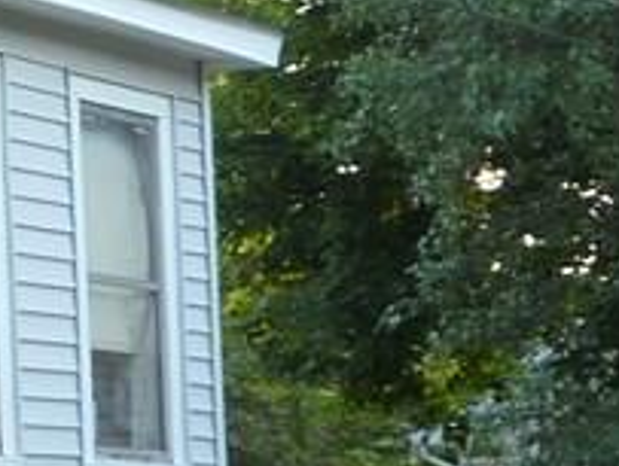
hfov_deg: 11.2
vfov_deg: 9.8
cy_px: 37
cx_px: -802
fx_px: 2705
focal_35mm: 151
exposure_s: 1/50
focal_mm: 5
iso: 80
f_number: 3.4
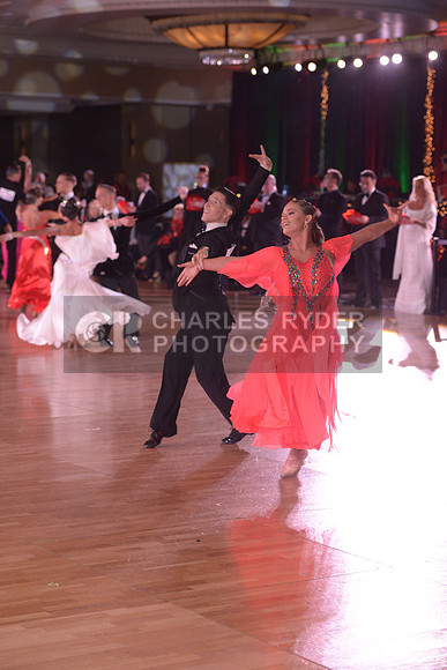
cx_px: 224
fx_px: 1712
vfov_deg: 22.1
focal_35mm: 92
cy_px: 335
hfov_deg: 14.9
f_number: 4
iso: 1250
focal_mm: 92
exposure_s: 1/200
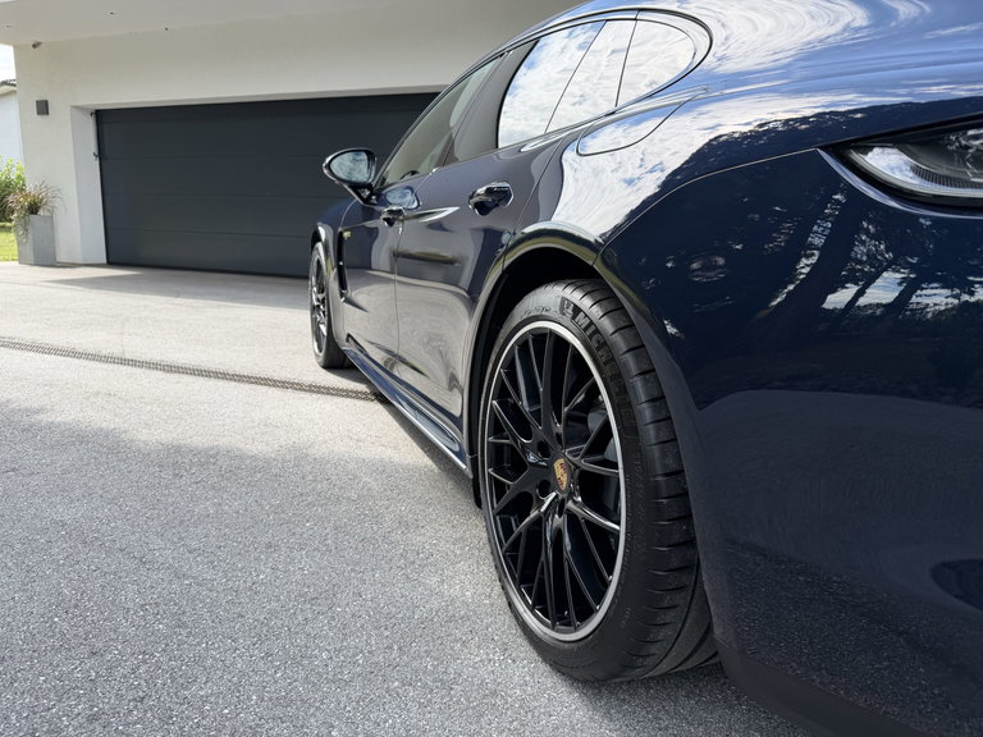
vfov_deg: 56.8
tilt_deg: -11.5
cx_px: 492
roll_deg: -1.6
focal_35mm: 24
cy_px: 368
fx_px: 682
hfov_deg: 71.6
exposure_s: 1/1314
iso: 80
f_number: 1.78
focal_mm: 6.76
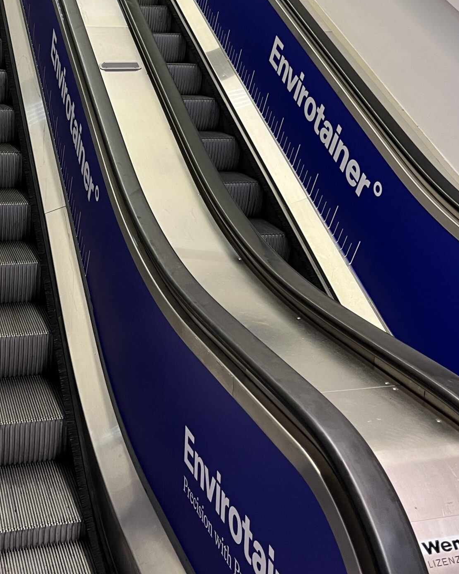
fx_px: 798
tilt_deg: -8.6
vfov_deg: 38.8
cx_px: 139
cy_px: 162
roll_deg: -1.2
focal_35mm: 47
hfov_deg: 31.7
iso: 125
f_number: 1.6
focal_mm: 5.1
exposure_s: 1/50
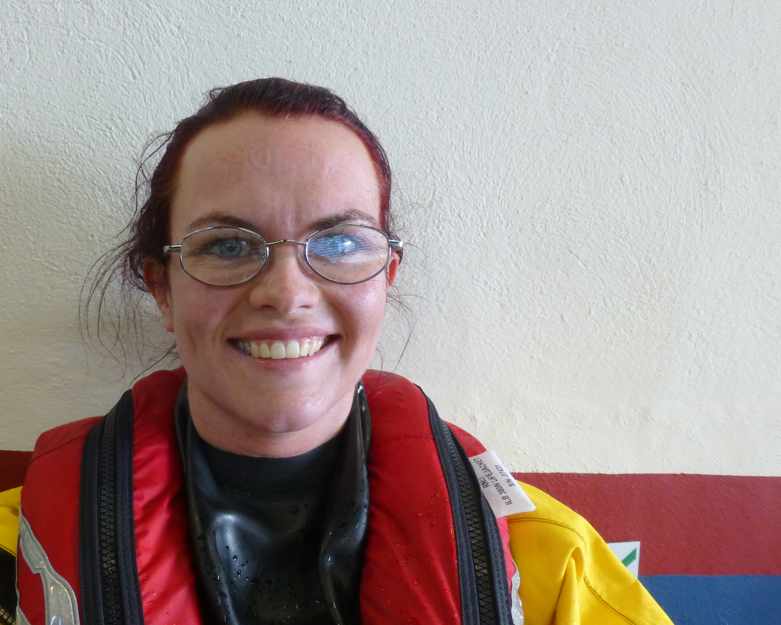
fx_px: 809
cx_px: 249
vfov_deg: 42.2
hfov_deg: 50.4
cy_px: 279
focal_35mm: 35
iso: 250
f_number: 3.3
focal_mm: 4.3
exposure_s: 1/60
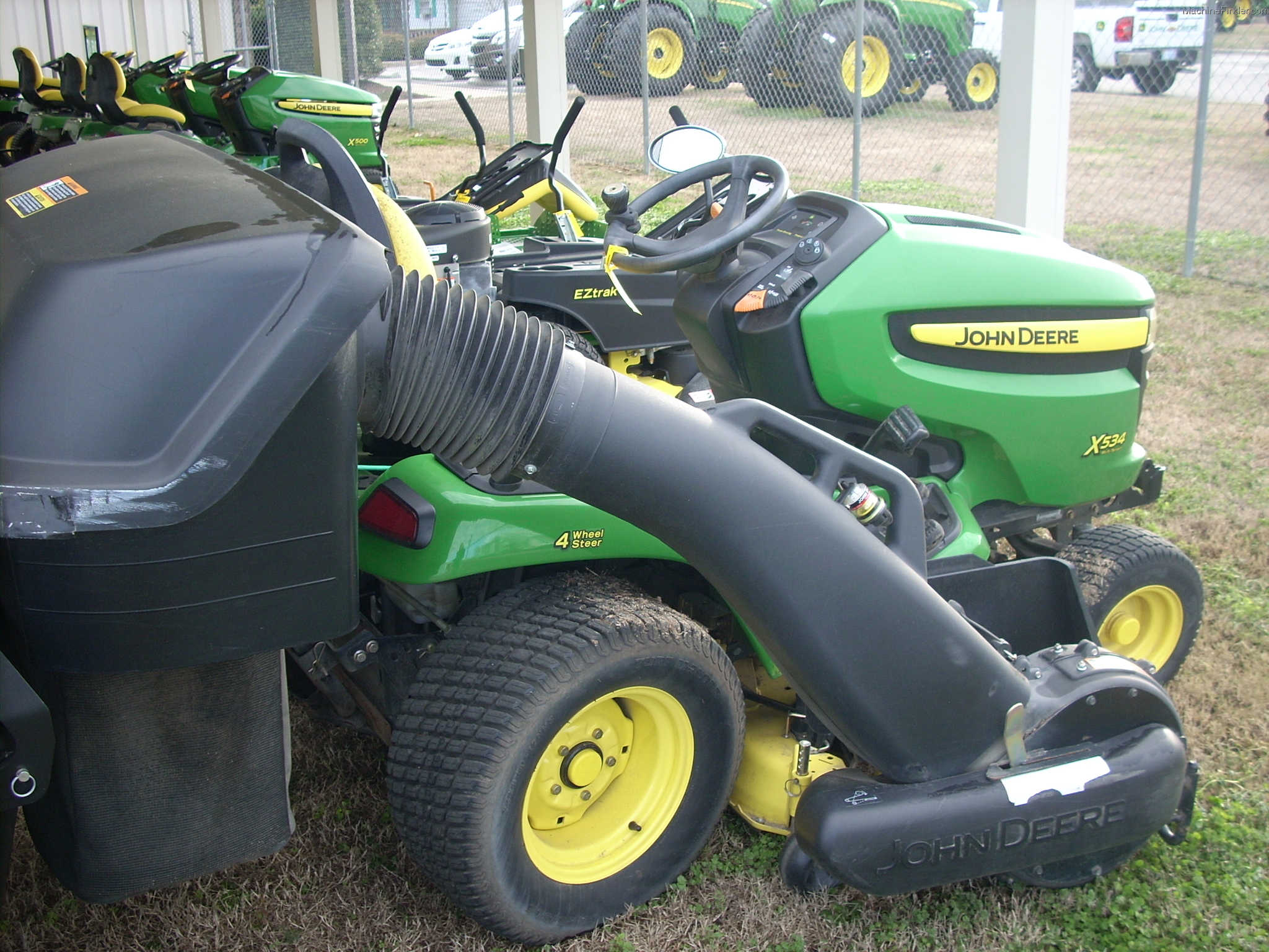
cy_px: 476
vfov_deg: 38.7
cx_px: 634
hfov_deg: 50.1
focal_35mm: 37
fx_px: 1356
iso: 64
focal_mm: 6.2
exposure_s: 1/40.6
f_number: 2.8
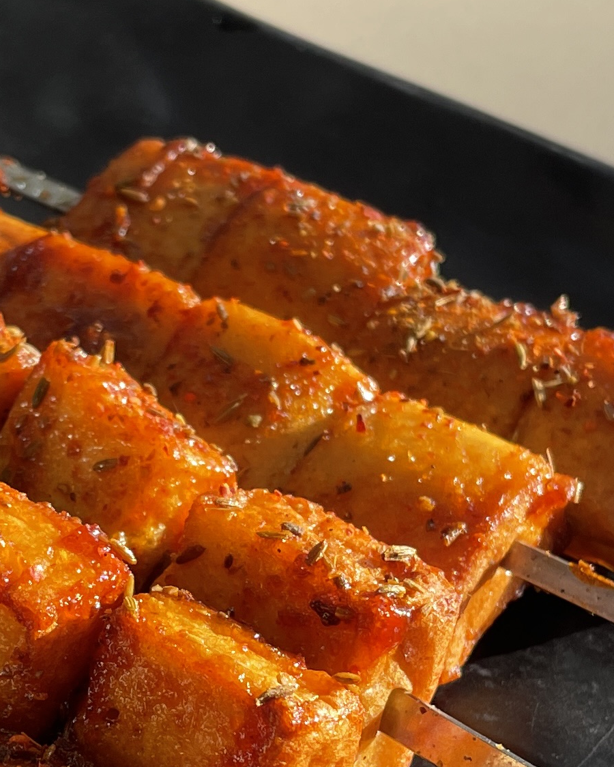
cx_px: 144
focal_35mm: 91
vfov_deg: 20.9
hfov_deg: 16.8
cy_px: 520
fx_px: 2066
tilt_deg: -37.2
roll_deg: -1.0
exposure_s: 1/121
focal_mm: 4.2
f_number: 1.6
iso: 40
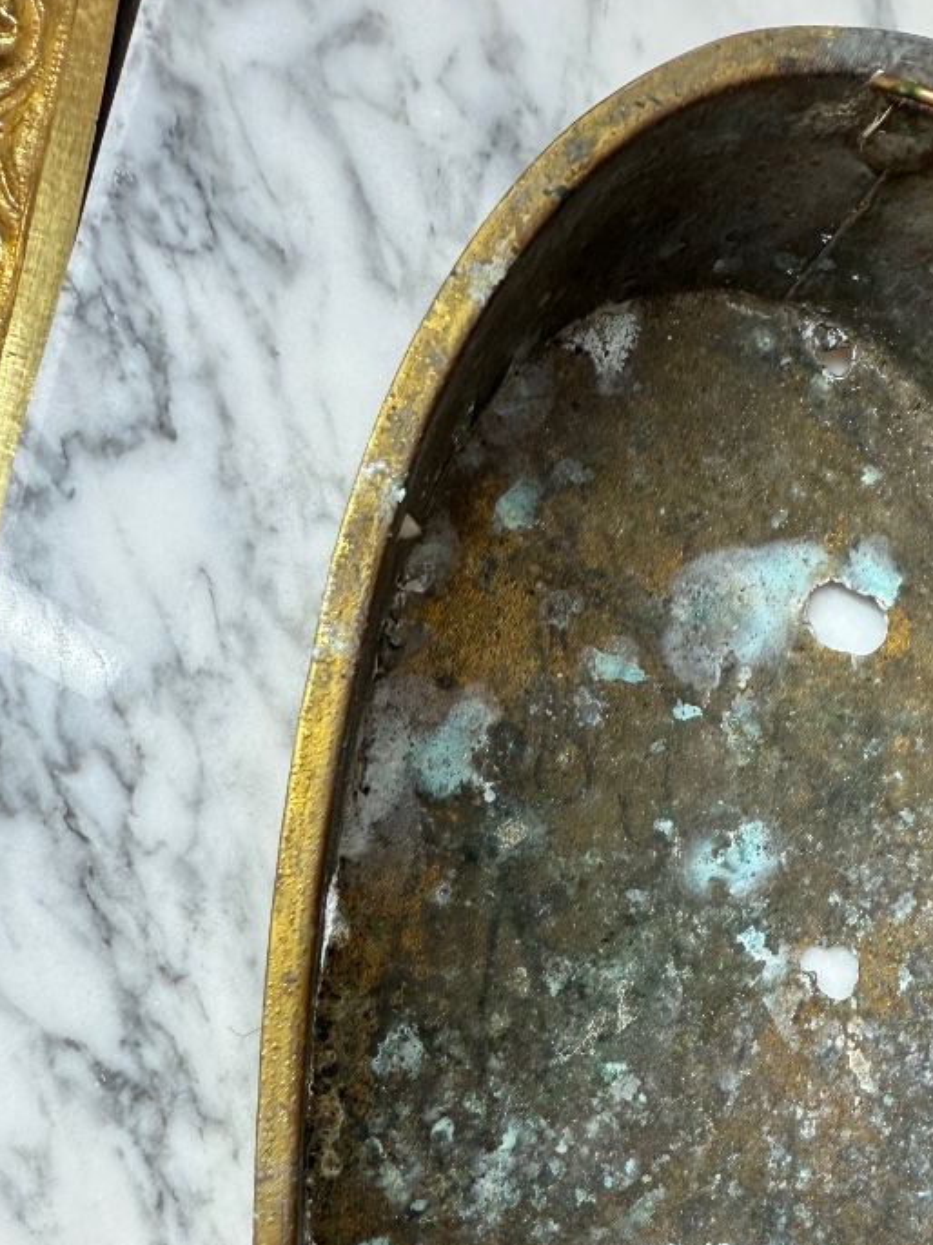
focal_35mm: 42
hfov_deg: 33.1
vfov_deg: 42.6
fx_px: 1510
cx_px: 773
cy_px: 1011
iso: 100
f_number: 2.2
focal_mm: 2.22
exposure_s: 1/99
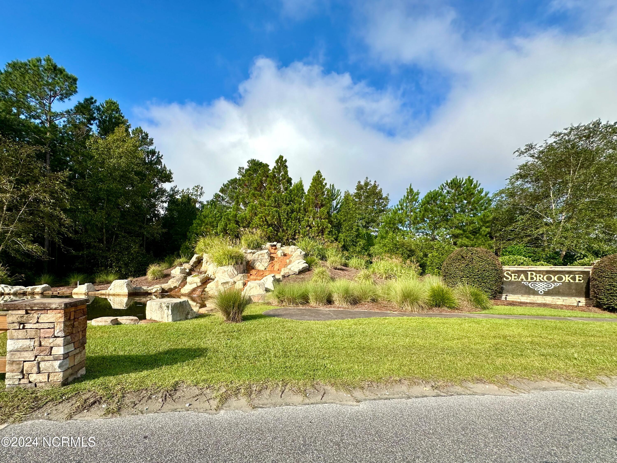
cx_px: 308
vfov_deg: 85.7
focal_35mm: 14
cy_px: 232
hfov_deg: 102.1
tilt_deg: +1.2
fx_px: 249
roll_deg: -1.3
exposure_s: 1/1401
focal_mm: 2.22
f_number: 2.2
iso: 50
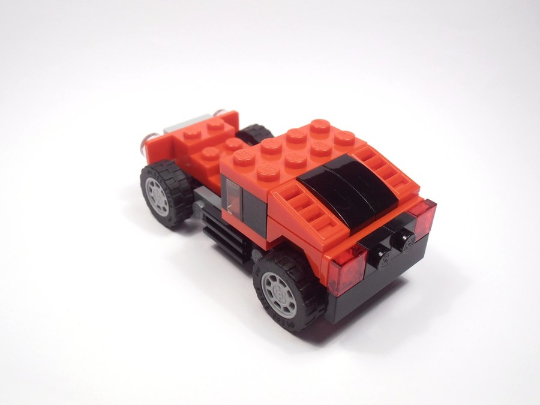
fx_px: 577
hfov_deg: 50.1
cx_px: 270
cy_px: 202
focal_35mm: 37
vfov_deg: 38.7
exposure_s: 1/60
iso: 80
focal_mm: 6.61
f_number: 3.9
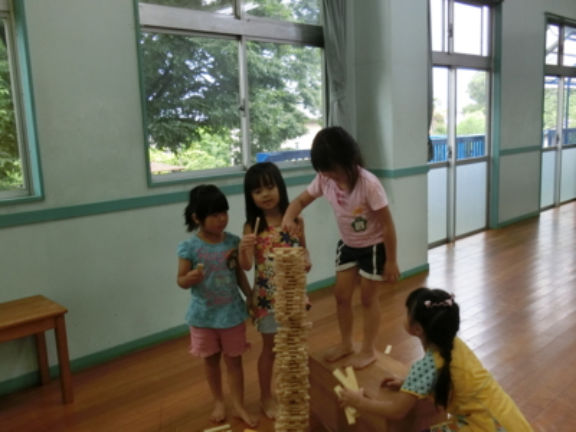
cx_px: 288
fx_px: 566
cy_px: 216
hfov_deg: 54.0
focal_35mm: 34
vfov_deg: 41.8
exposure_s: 1/125
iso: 400
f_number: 3.9
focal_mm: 6
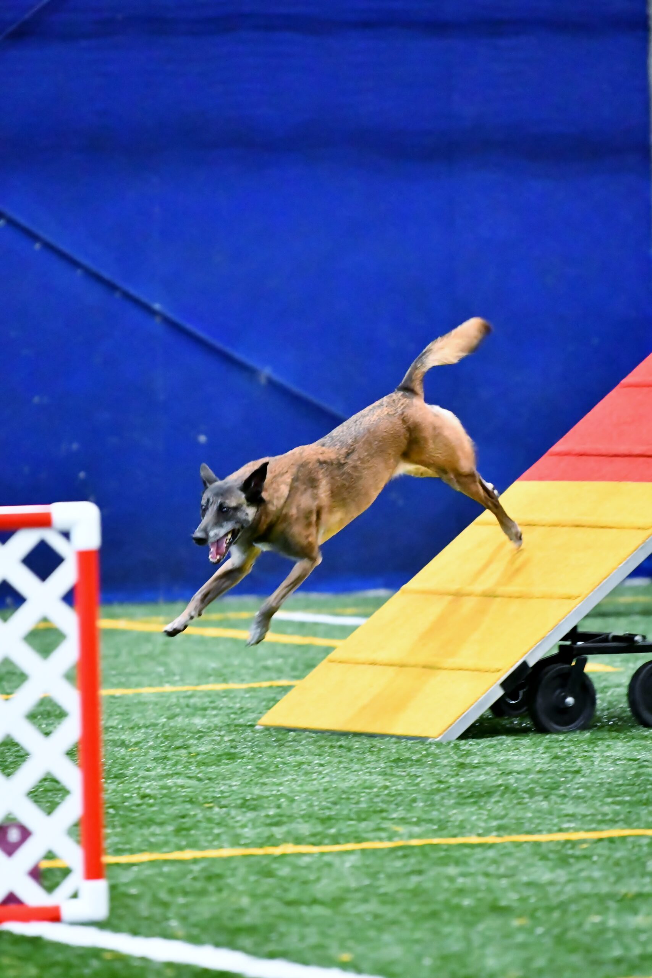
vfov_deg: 6.9
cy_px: 489
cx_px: 326
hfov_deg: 4.6
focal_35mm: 300
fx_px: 8148
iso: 16000
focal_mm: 200
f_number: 2.8
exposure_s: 1/320
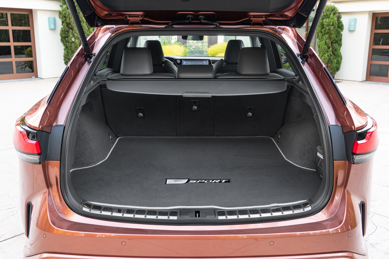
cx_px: 194
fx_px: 367
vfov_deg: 38.9
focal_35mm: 34
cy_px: 130
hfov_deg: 55.8
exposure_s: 1/8
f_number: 9
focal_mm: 34
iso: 200
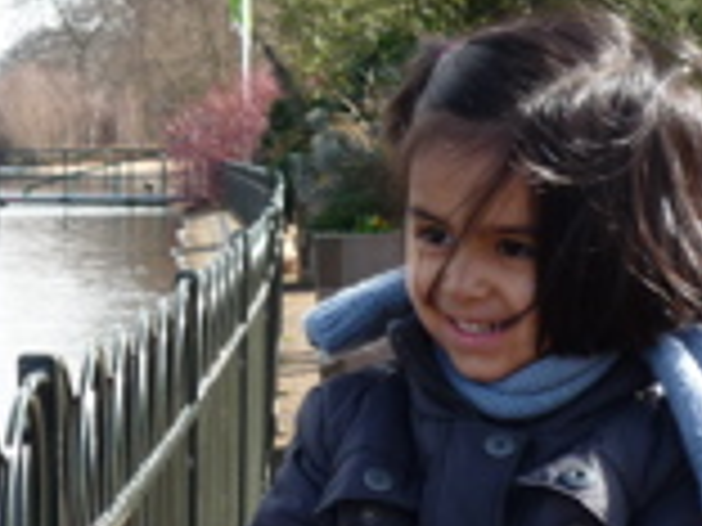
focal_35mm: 174
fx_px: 3529
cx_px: 70
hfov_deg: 11.3
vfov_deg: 8.5
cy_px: 522
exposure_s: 1/200
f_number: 4.9
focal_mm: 11.3
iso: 100
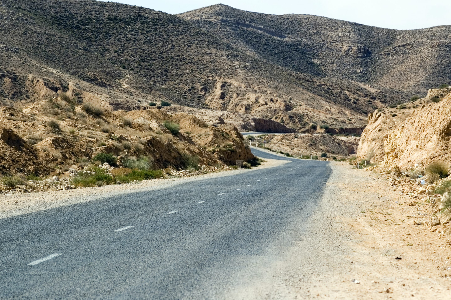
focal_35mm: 188
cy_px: 150
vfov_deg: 7.3
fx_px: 2347
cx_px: 226
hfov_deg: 11.0
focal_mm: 125
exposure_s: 1/1000
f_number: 8
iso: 200
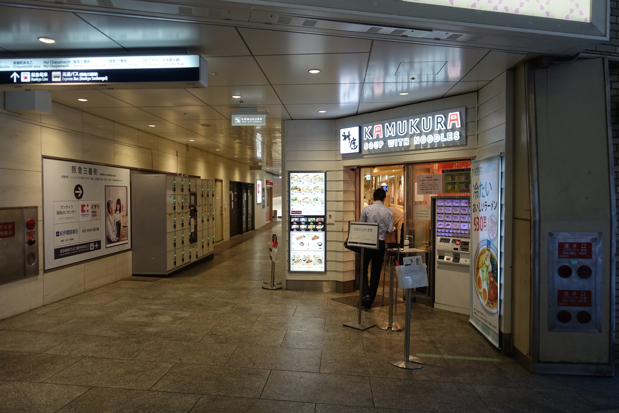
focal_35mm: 24
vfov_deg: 53.1
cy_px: 206
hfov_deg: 73.7
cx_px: 310
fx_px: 413
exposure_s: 1/60
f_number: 2.8
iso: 125
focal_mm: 8.8
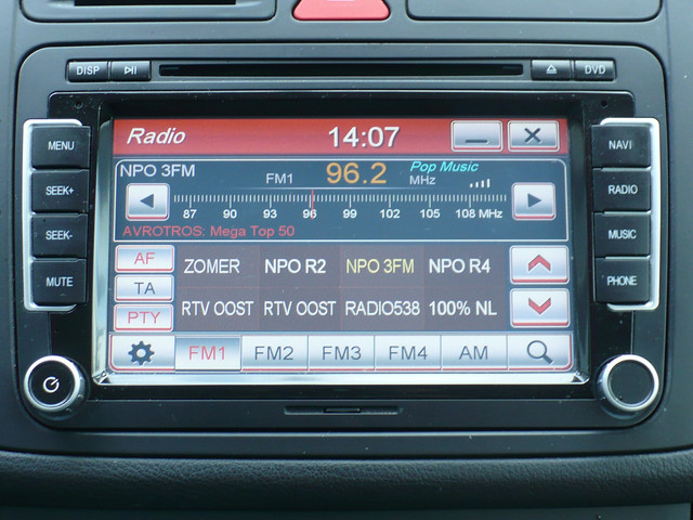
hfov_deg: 24.4
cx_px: 346
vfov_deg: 18.4
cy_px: 260
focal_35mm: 80
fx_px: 1602
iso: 100
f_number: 3.1
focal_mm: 8.9
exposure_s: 1/40
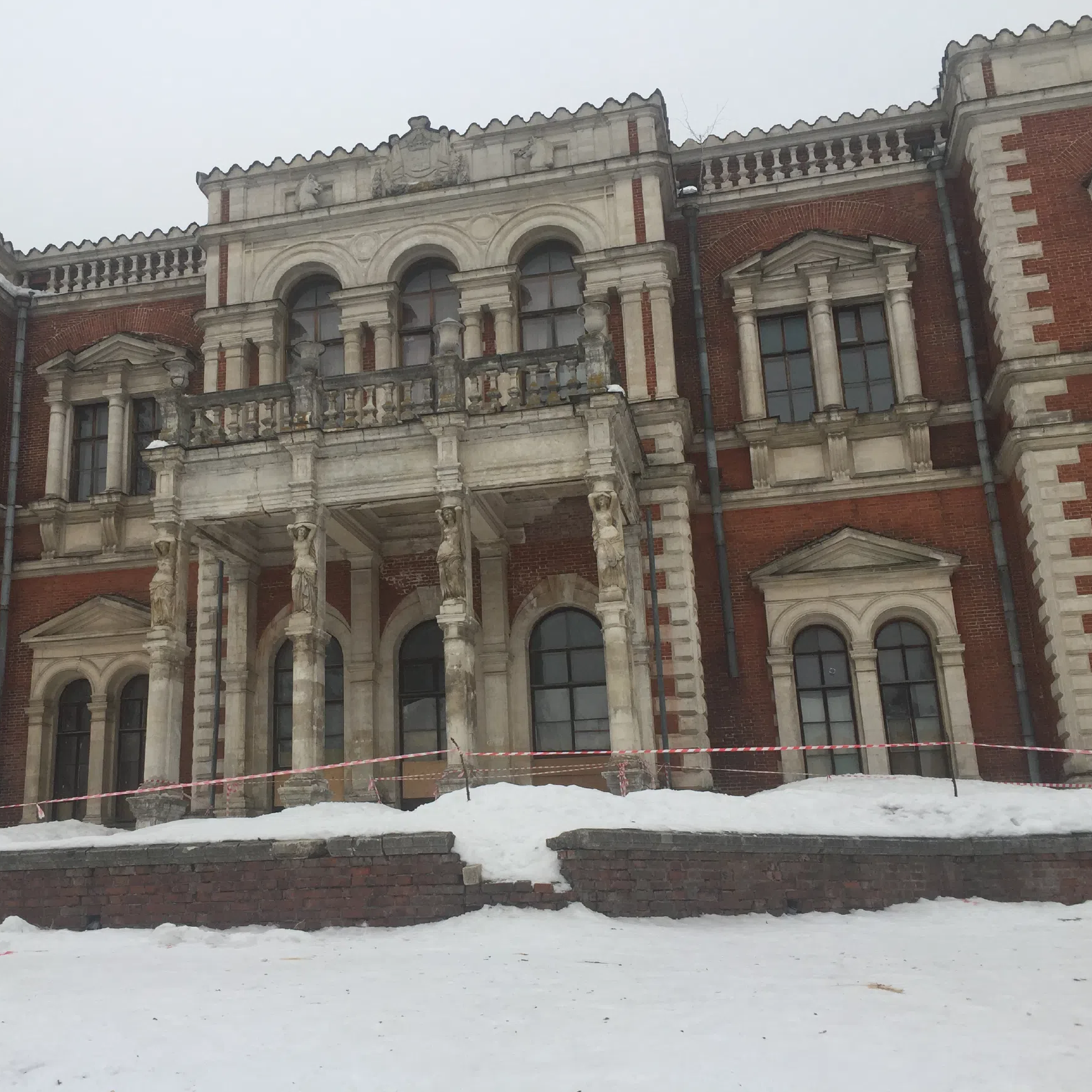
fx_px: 1249
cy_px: 548
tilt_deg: +16.4
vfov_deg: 47.2
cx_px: 421
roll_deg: +1.1
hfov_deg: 46.9
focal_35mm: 35
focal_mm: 4.15
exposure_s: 1/1582
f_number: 2.2
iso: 32
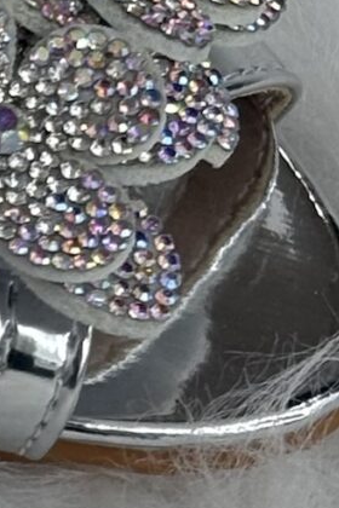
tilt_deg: -51.2
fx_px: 4661
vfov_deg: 6.2
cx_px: -706
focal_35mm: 330
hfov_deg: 4.0
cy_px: 313
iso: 32
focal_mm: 5.96
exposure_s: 1/100
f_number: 1.6
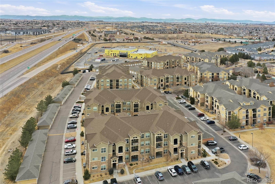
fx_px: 214
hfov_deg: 65.5
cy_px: 92
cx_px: 138
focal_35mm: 28
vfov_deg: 46.4
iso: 100
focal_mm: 10.3
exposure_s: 1/160
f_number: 4.5
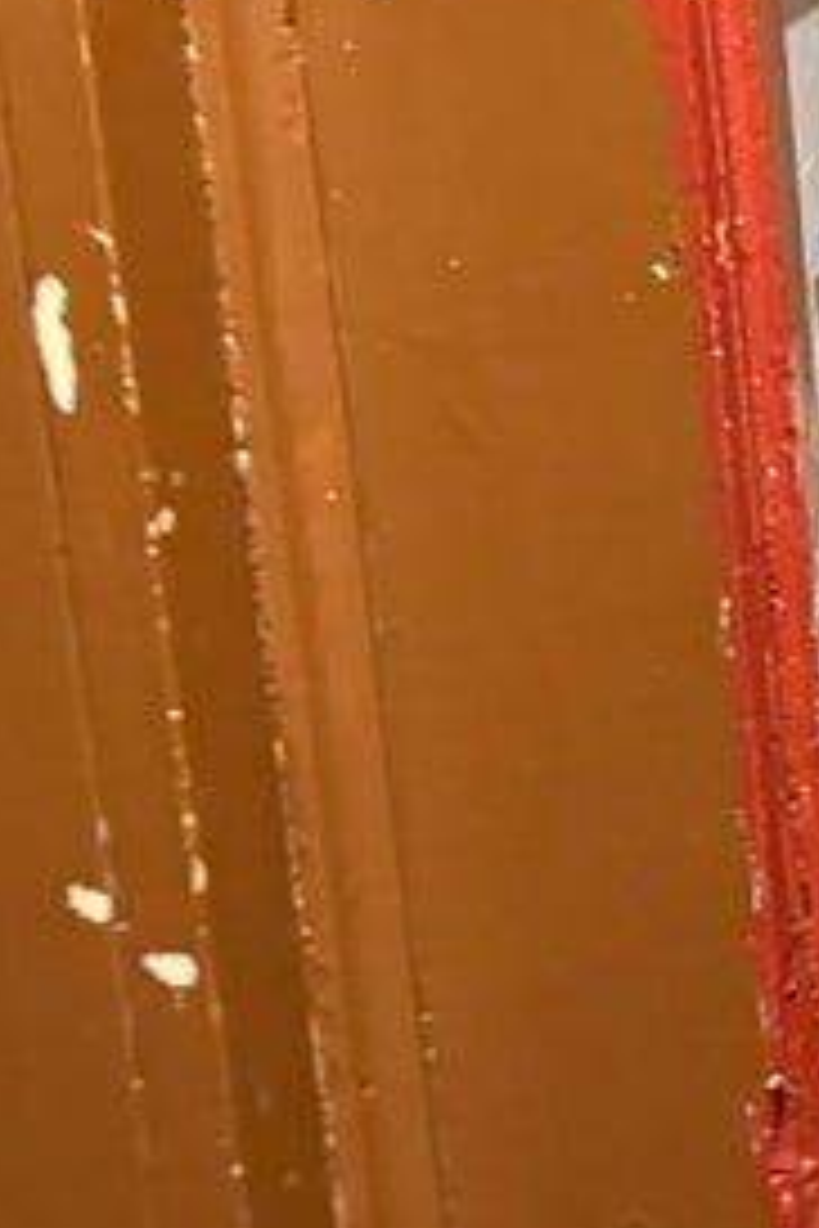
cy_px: 4
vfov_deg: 24.8
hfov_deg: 14.1
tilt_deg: -6.1
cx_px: 1739
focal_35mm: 78
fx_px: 2662
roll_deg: +1.2
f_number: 1.78
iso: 640
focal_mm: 6.76
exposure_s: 1/40
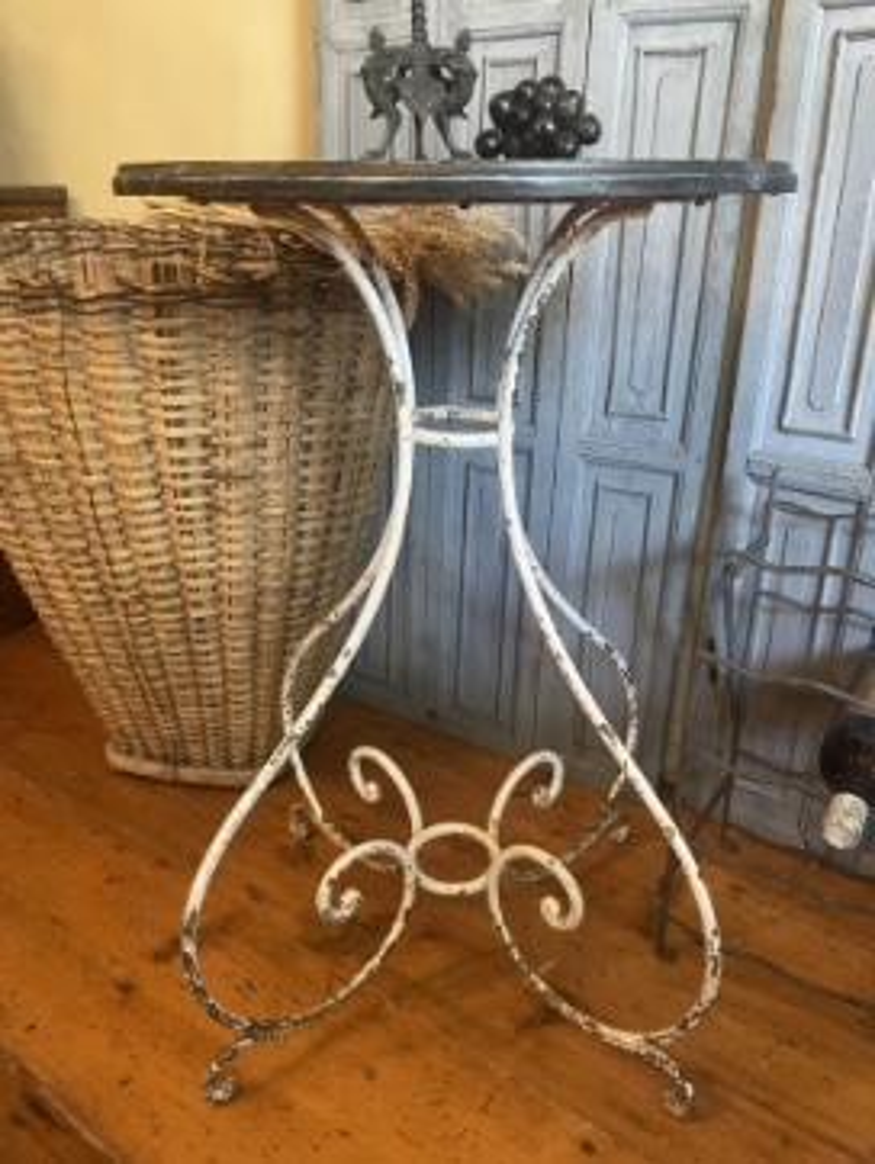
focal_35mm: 26
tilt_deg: -23.4
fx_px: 875
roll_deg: +0.4
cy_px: 582
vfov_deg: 67.3
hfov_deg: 53.1
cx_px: 438
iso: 400
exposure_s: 1/33
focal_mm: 4.2
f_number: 1.6
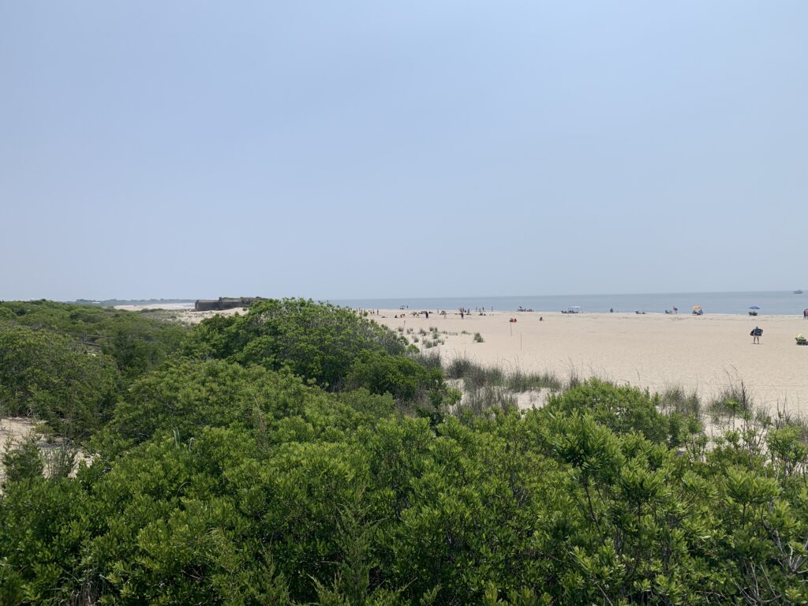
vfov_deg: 53.1
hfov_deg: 67.3
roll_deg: +1.1
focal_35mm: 26
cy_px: 303
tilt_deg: +0.1
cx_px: 404
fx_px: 607
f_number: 1.8
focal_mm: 4.25
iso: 25
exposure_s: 1/5405
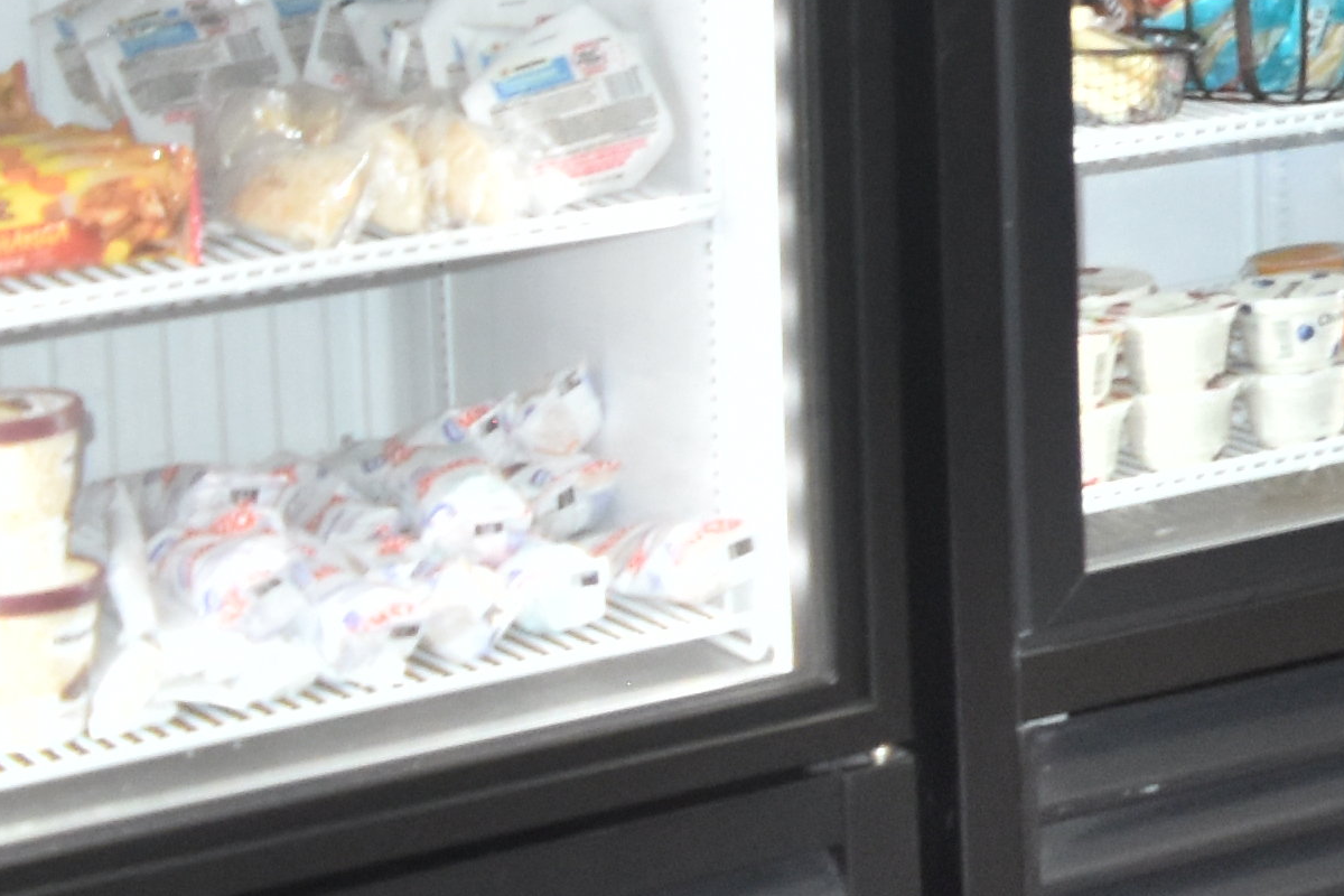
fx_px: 5040
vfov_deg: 9.9
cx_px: 3013
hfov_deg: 12.6
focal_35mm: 135
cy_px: -392
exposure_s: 1/100
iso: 800
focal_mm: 18
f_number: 5
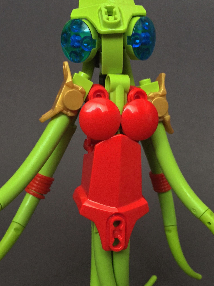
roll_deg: -1.3
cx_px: 98
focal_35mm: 47
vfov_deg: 40.0
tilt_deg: -21.1
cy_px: 187
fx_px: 387
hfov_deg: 30.9
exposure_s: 1/24
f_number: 2.2
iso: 250
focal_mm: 4.15
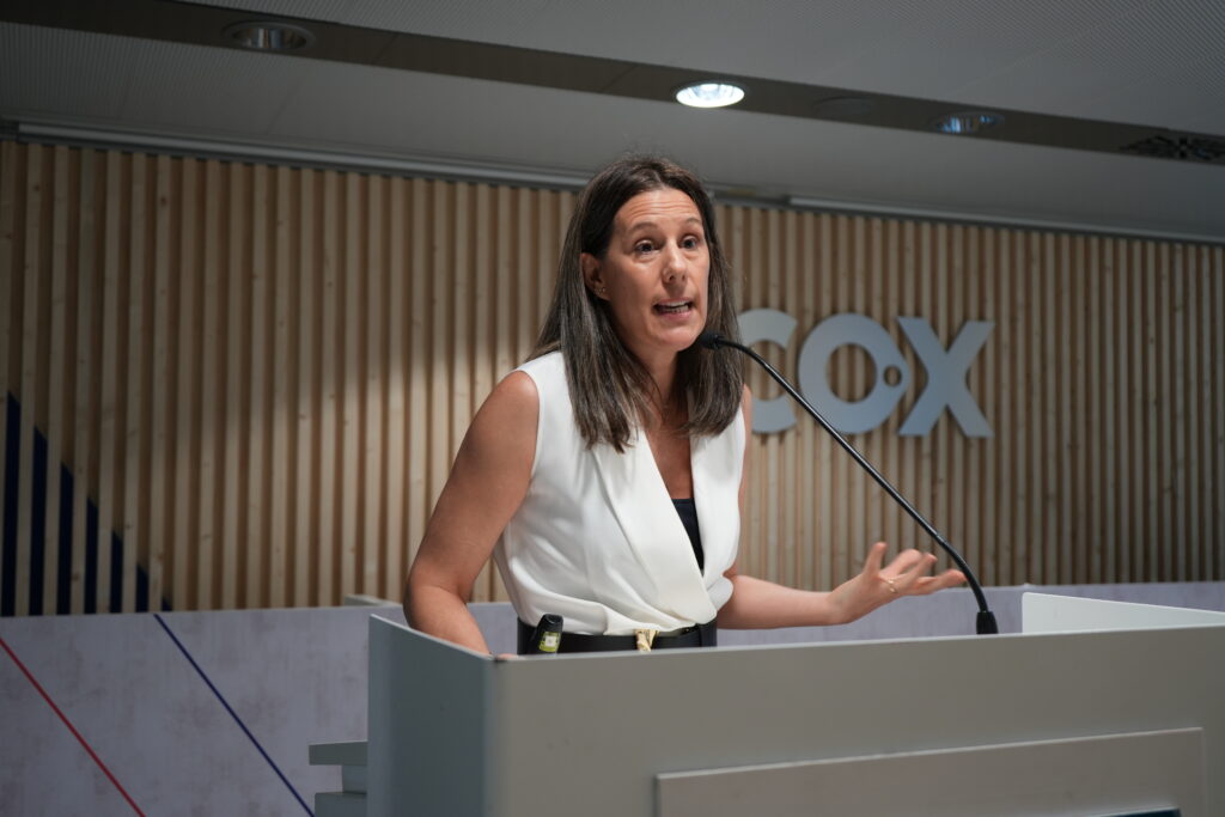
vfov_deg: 34.2
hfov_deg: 49.5
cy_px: 408
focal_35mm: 39
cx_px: 612
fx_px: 1327
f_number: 4
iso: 640
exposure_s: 1/40
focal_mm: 39
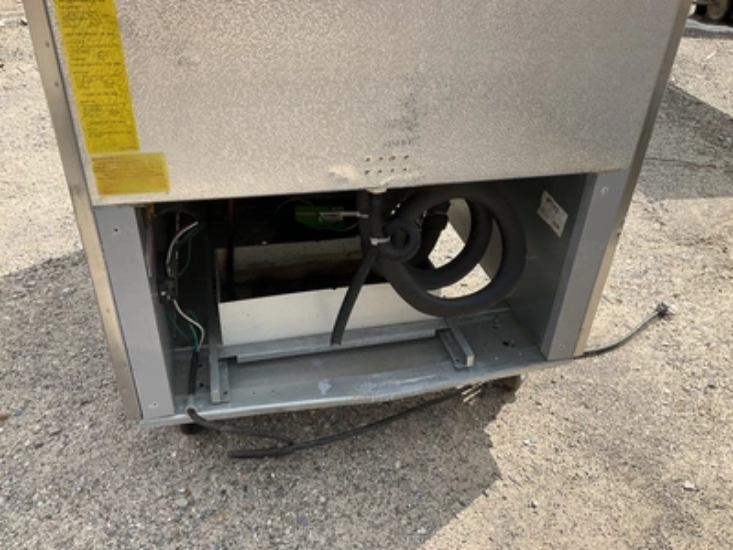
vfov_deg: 48.2
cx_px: 366
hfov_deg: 61.7
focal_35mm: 29
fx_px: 614
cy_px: 275
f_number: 1.8
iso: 25
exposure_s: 1/1279
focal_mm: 3
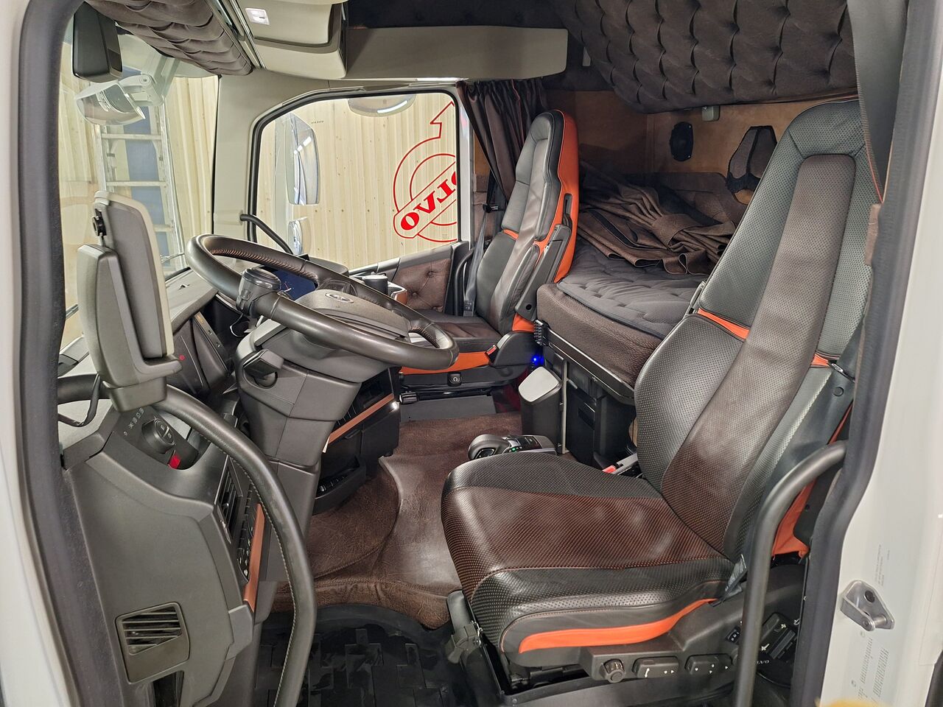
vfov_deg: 58.9
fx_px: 627
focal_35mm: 23
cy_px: 354
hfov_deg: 73.9
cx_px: 472
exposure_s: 1/50
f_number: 1.8
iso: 250
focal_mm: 5.54
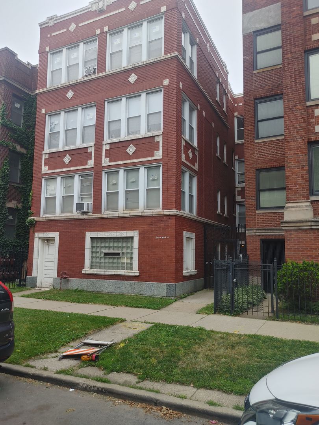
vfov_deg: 67.3
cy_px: 212
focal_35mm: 26
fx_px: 319
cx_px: 160
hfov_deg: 53.1
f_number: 1.8
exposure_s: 1/200
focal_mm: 5.58
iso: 50
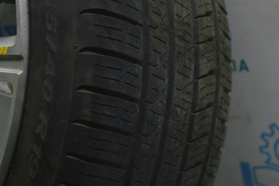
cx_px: 140
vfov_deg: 16.5
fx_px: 639
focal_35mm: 82
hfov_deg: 24.6
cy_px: 93
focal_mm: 55
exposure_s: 1/40
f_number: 5.6
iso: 400
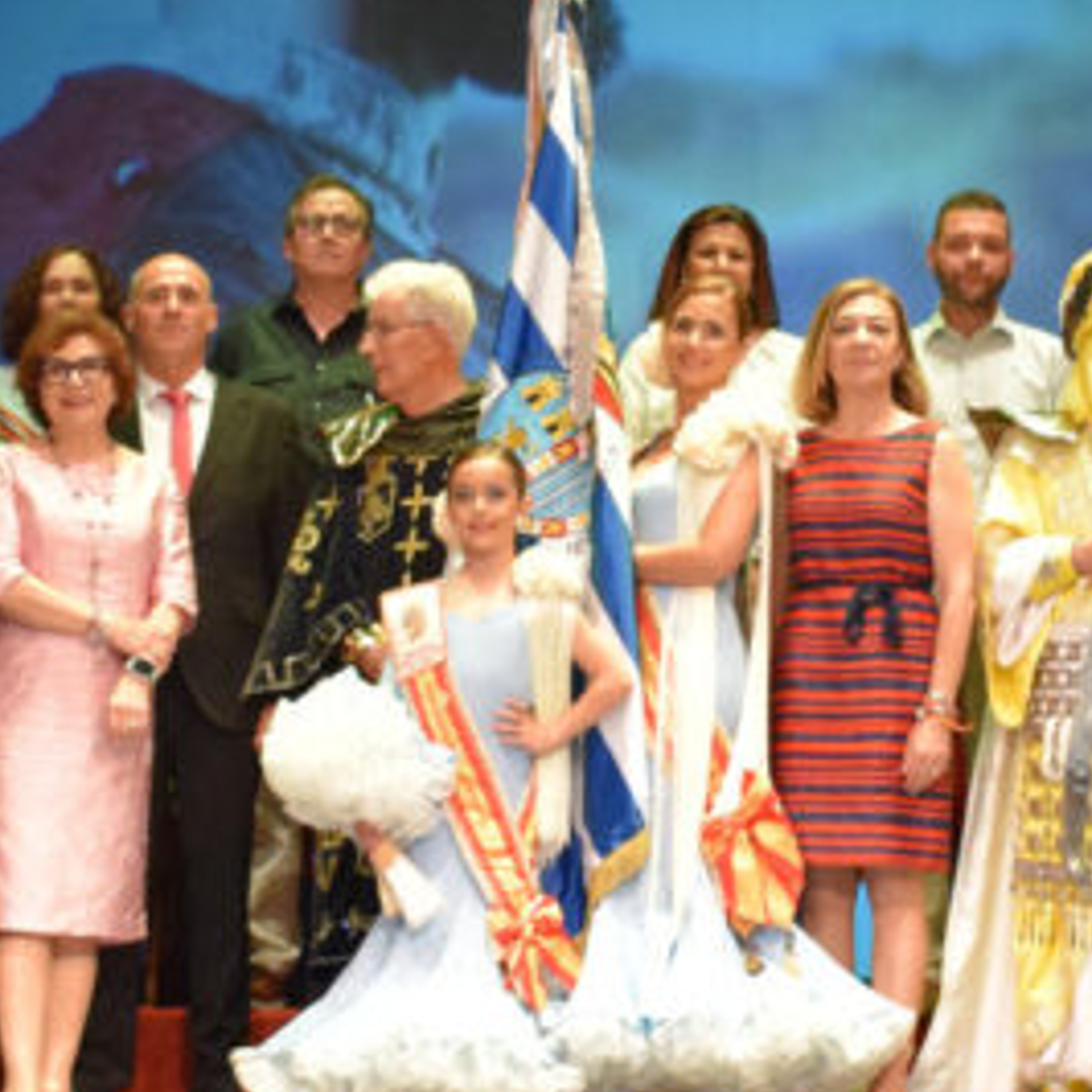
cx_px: 743
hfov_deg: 13.1
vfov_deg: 13.1
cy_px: 257
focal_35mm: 133
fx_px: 4734
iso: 2000
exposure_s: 1/60
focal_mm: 27
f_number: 4
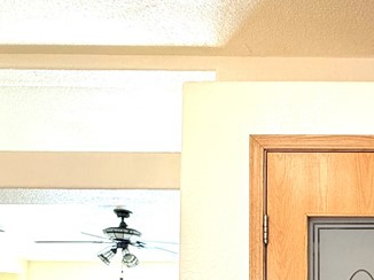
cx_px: 384
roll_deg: +0.3
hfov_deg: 37.7
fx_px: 475
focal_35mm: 44
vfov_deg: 29.6
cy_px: 306
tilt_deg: +1.1
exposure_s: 1/120
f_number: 2.2
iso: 200
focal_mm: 2.22
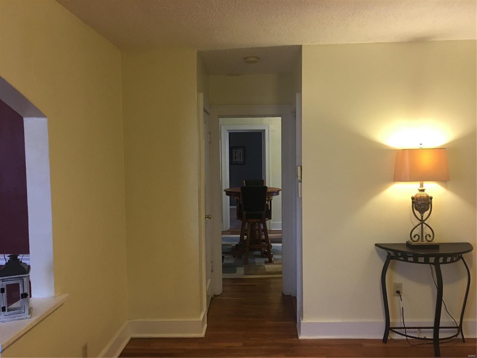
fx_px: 400
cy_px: 179
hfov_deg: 61.7
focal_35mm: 29
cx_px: 238
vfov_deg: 48.2
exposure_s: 1/15
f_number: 2.2
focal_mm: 4.15
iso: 80
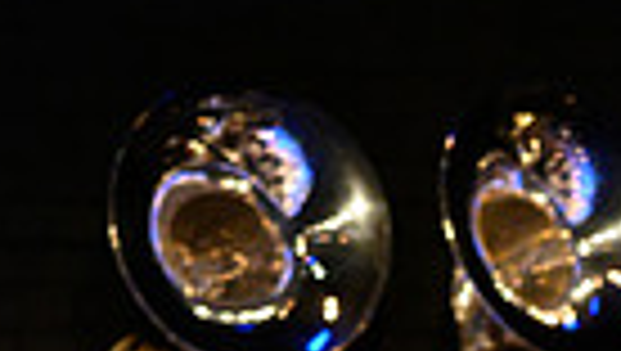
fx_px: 16865
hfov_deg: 2.1
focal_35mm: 1023
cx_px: 423
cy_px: 909
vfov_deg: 1.2
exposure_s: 1/500
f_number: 4
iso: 6400
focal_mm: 300
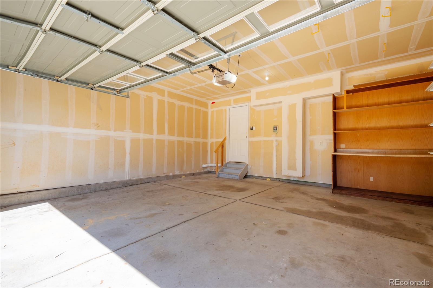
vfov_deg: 73.7
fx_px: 192
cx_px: 216
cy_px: 144
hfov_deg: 96.7
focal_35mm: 16
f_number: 8
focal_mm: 16
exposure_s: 1/250
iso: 64
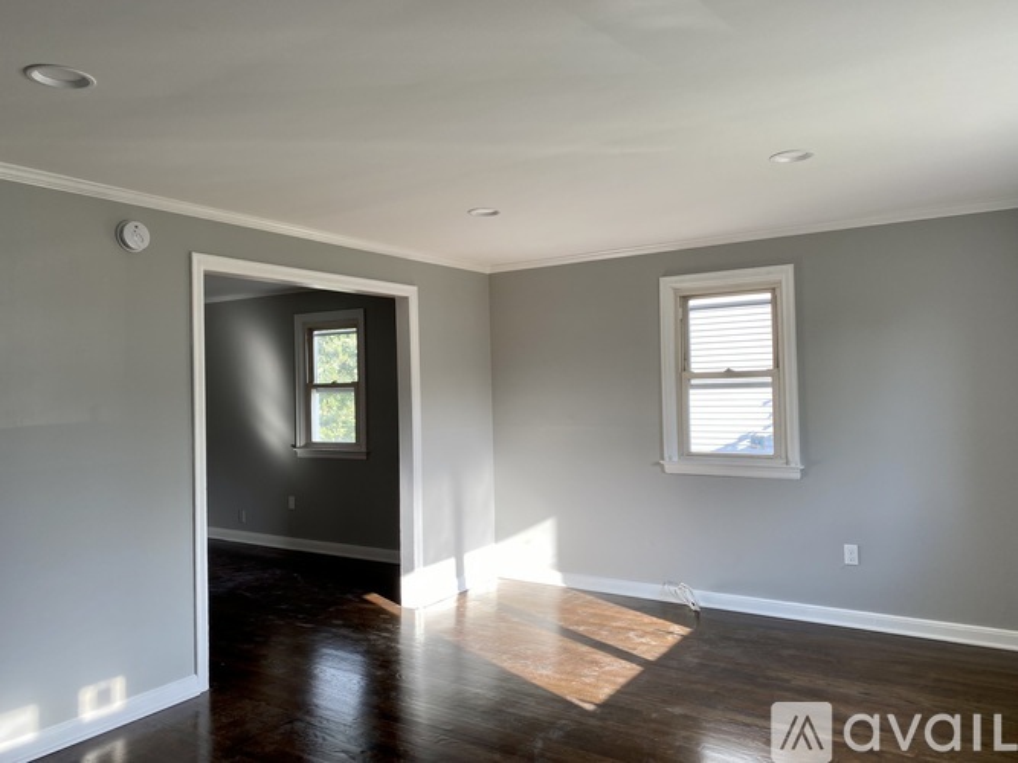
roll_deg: +1.0
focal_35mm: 26
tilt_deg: +0.8
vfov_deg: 53.0
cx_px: 509
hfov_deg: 67.3
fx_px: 764
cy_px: 382
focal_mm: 4.25
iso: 32
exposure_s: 1/161
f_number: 1.8
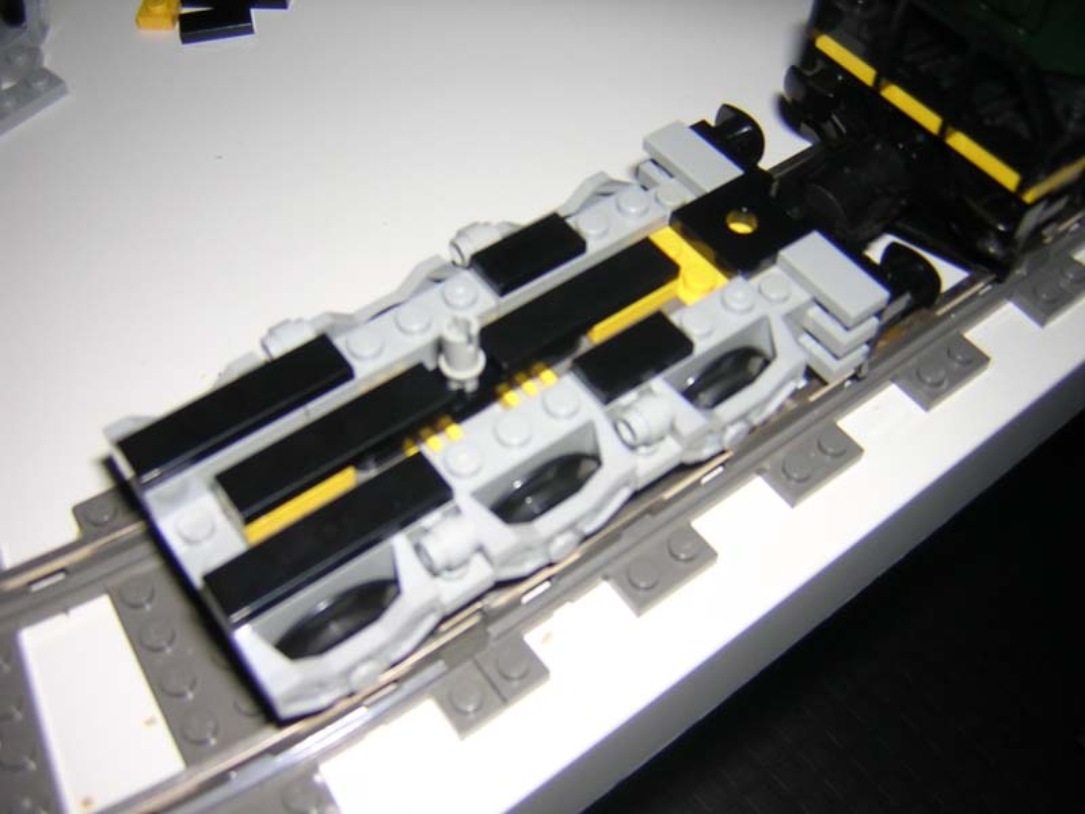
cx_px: 542
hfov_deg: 51.4
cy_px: 407
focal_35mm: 36
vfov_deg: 39.7
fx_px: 1128
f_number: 2.6
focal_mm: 4.7
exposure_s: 1/60.1
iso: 100
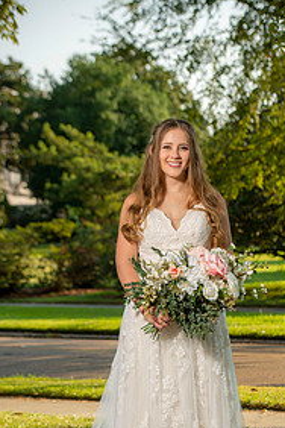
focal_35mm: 137
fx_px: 1627
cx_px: 177
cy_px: 291
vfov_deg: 14.9
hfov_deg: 10.0
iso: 100
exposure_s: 1/250
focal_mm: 86
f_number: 5.6
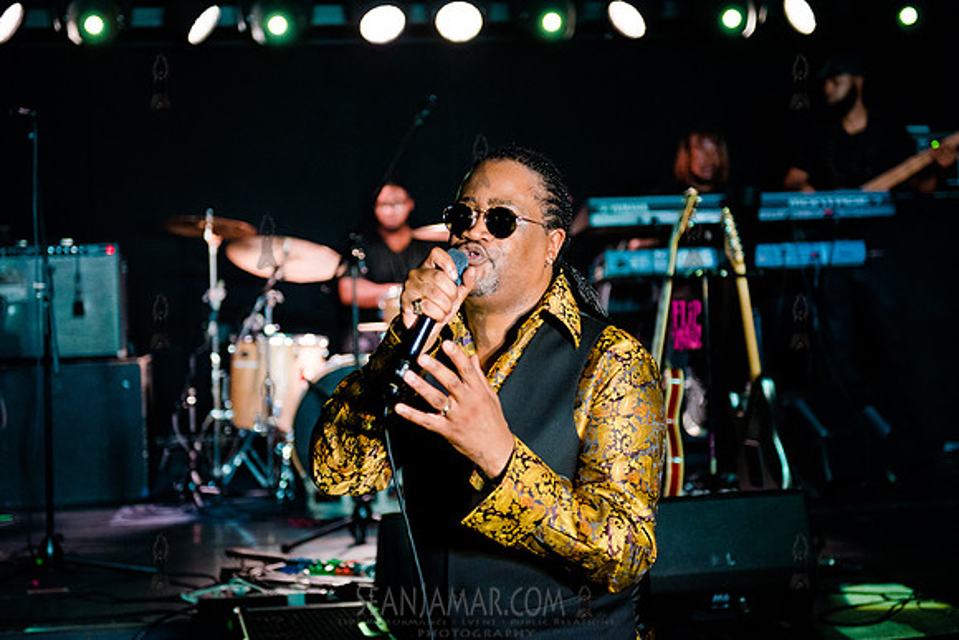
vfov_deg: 22.3
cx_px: 480
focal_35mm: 61
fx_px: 1624
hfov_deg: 32.9
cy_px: 320
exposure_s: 1/320
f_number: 2.8
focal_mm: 58
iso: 3200
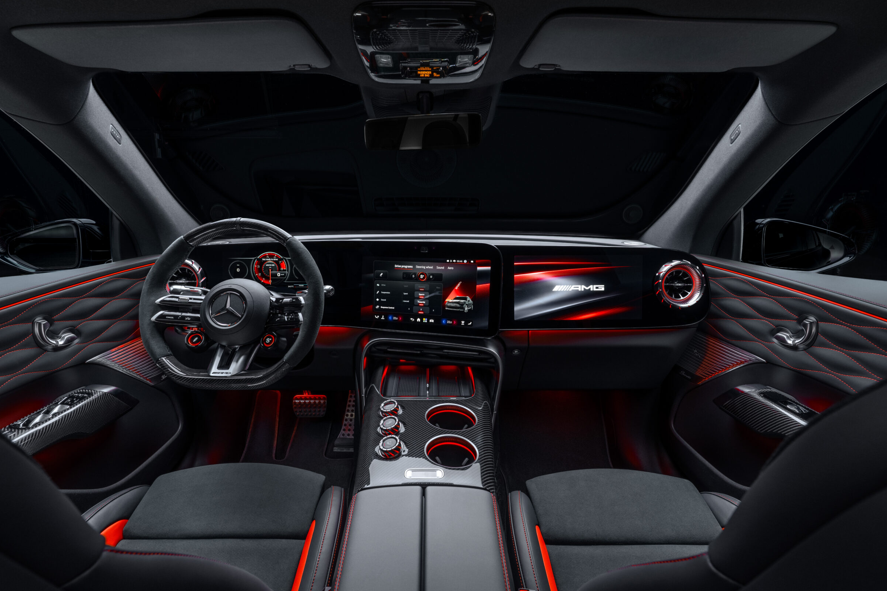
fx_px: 419
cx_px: 428
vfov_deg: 70.4
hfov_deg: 93.2
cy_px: 286
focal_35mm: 17
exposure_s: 1/4
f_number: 10
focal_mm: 16
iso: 200
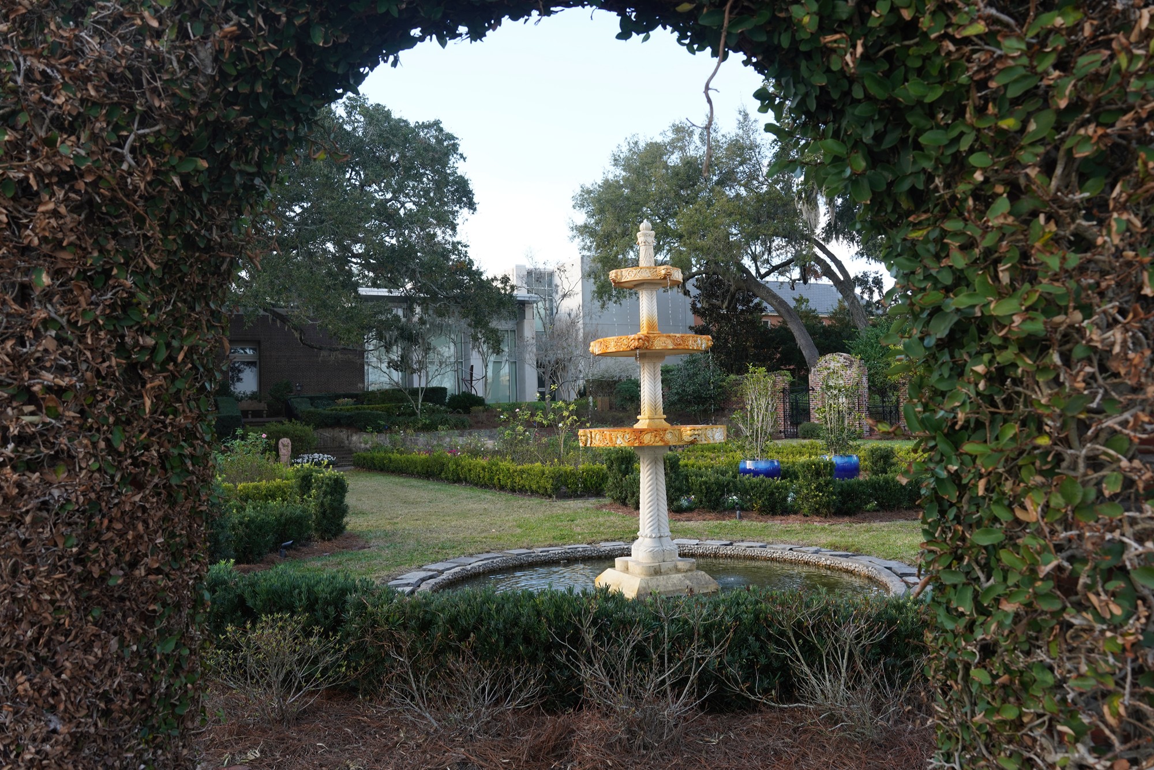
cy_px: 385
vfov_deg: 46.4
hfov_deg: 65.5
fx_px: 898
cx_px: 577
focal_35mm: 28
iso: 320
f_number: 9
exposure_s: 1/100
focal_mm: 28
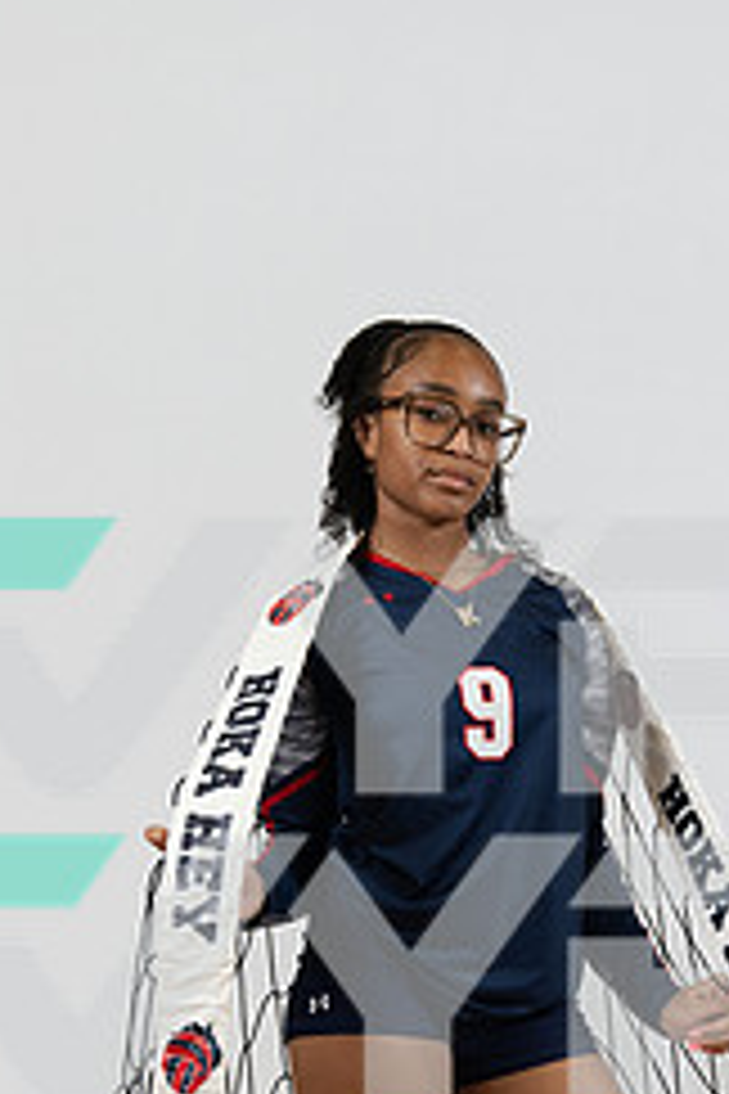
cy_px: 977
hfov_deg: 17.7
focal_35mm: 77
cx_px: 518
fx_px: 2331
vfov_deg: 25.6
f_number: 4
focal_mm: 41.4
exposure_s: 1/125
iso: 400
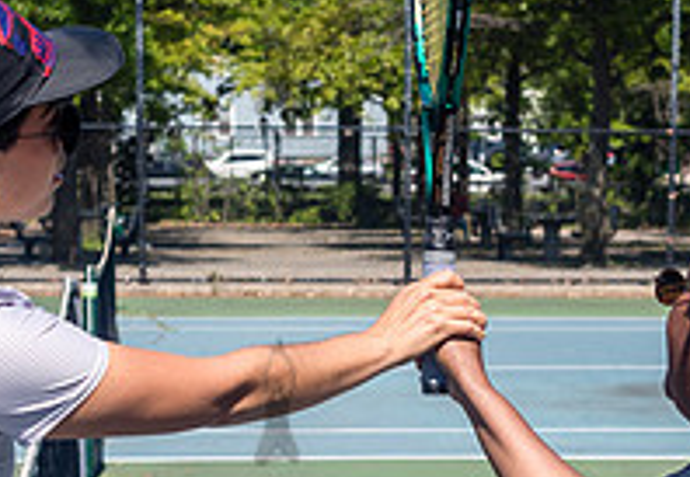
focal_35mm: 119
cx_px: 391
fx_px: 2308
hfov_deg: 17.0
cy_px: 457
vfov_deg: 11.7
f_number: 4.5
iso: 200
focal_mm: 35
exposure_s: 1/2500
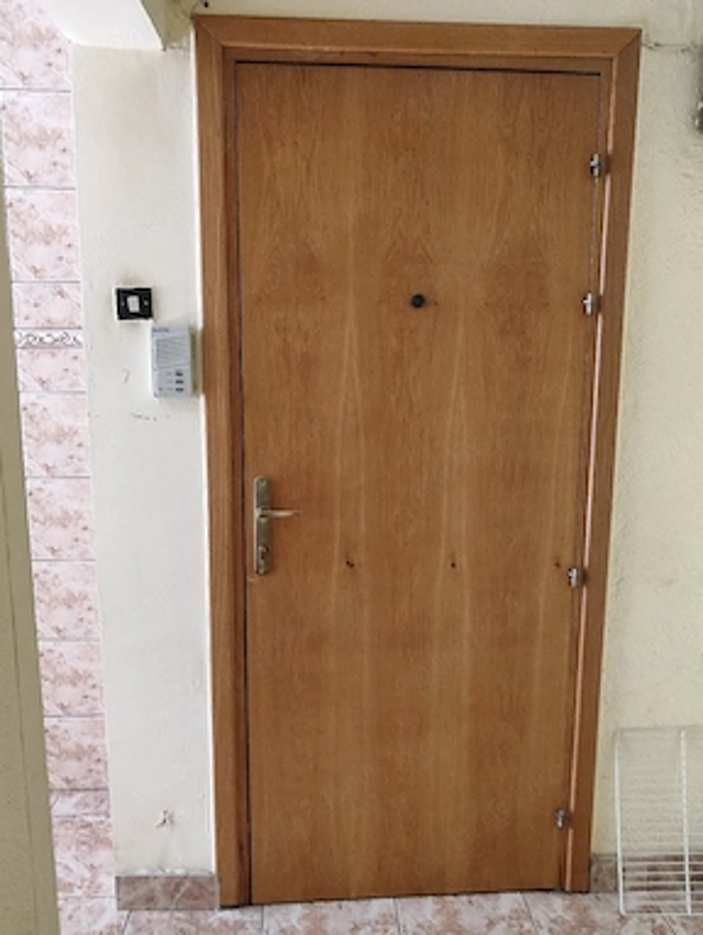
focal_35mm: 24
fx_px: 649
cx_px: 347
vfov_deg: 71.5
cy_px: 469
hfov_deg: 56.9
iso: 2478
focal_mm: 5.59
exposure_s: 1/33
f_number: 1.88
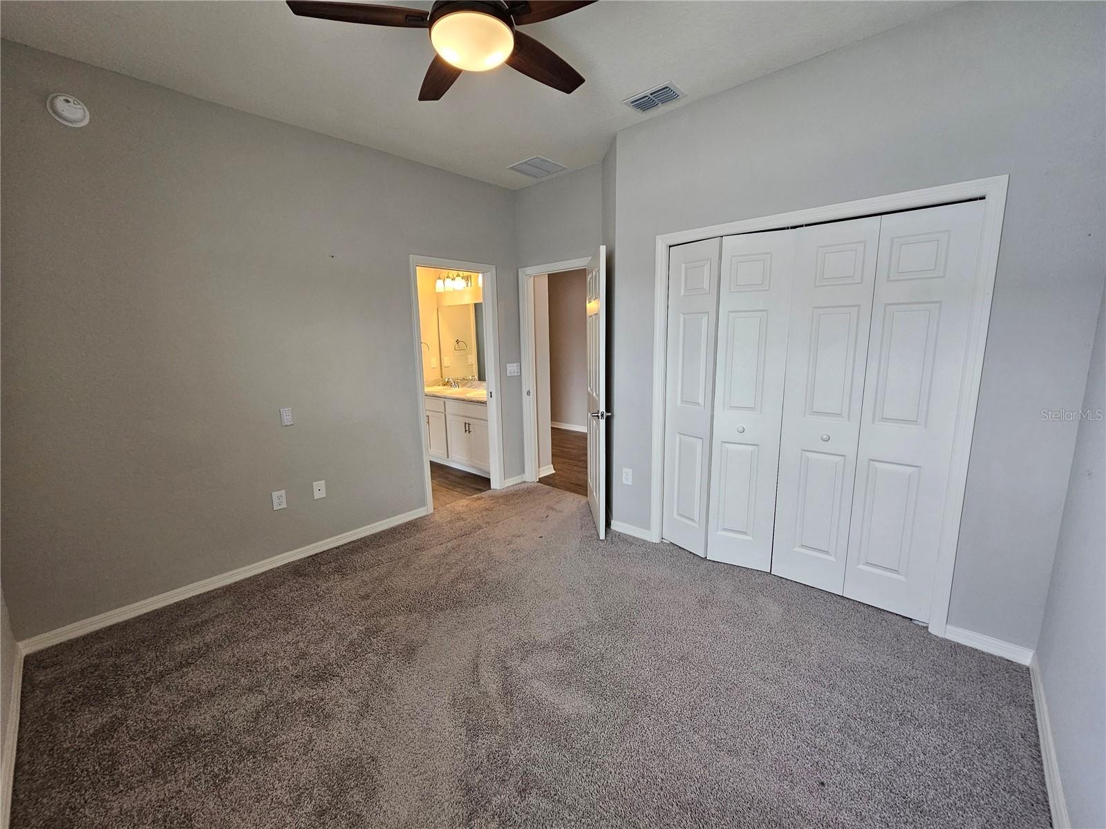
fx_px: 415
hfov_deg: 106.2
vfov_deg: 89.9
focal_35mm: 13
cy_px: 414
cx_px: 553
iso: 160
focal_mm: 2.2
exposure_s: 1/60
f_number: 2.2
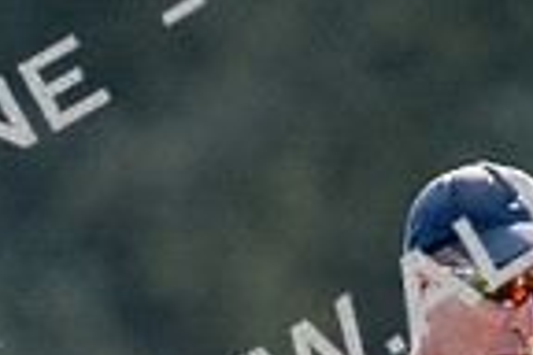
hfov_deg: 0.9
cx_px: 496
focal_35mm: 2424
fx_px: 35886
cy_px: 531
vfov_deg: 0.6
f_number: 6.3
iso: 400
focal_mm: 600
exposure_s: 1/1600
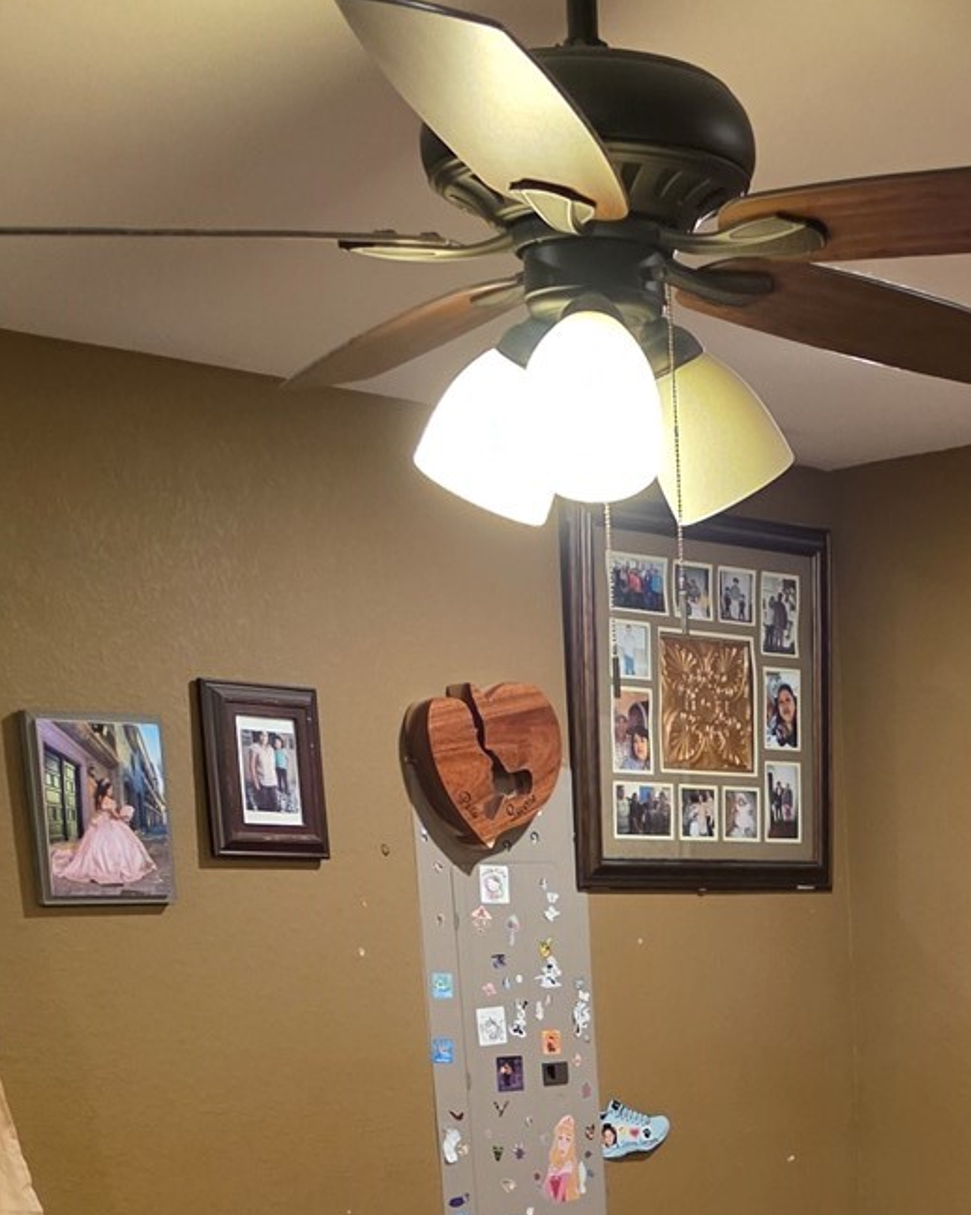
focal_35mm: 71
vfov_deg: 24.6
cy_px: 1402
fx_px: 2552
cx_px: 952
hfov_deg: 20.9
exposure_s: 1/120
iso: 1000
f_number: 1.7
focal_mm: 6.3
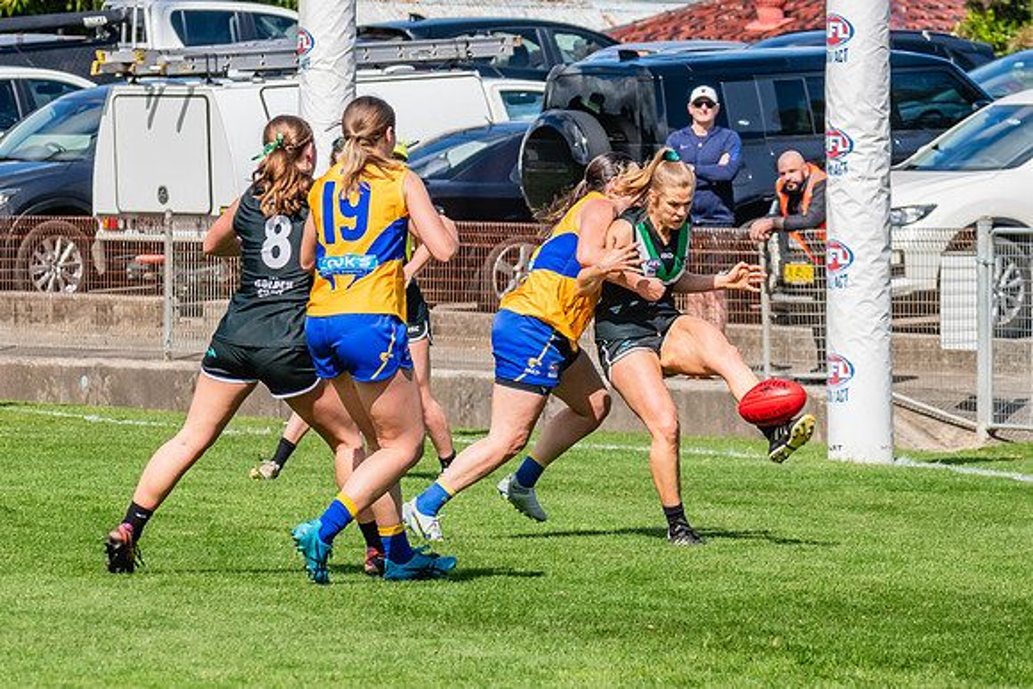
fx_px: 10501
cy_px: 367
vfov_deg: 3.8
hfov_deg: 5.6
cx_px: 607
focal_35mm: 366
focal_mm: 210
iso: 800
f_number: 10
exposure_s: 1/1600
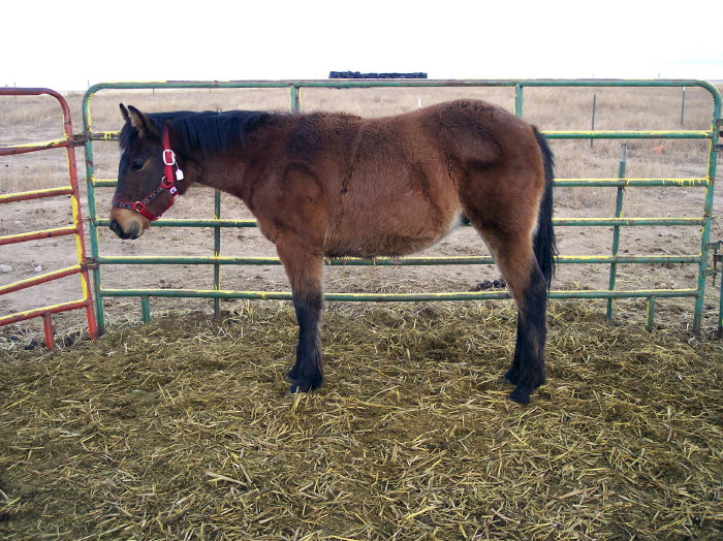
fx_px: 793
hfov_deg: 49.0
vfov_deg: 37.7
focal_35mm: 38
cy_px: 270
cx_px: 362
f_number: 2.8
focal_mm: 8
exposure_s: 1/350
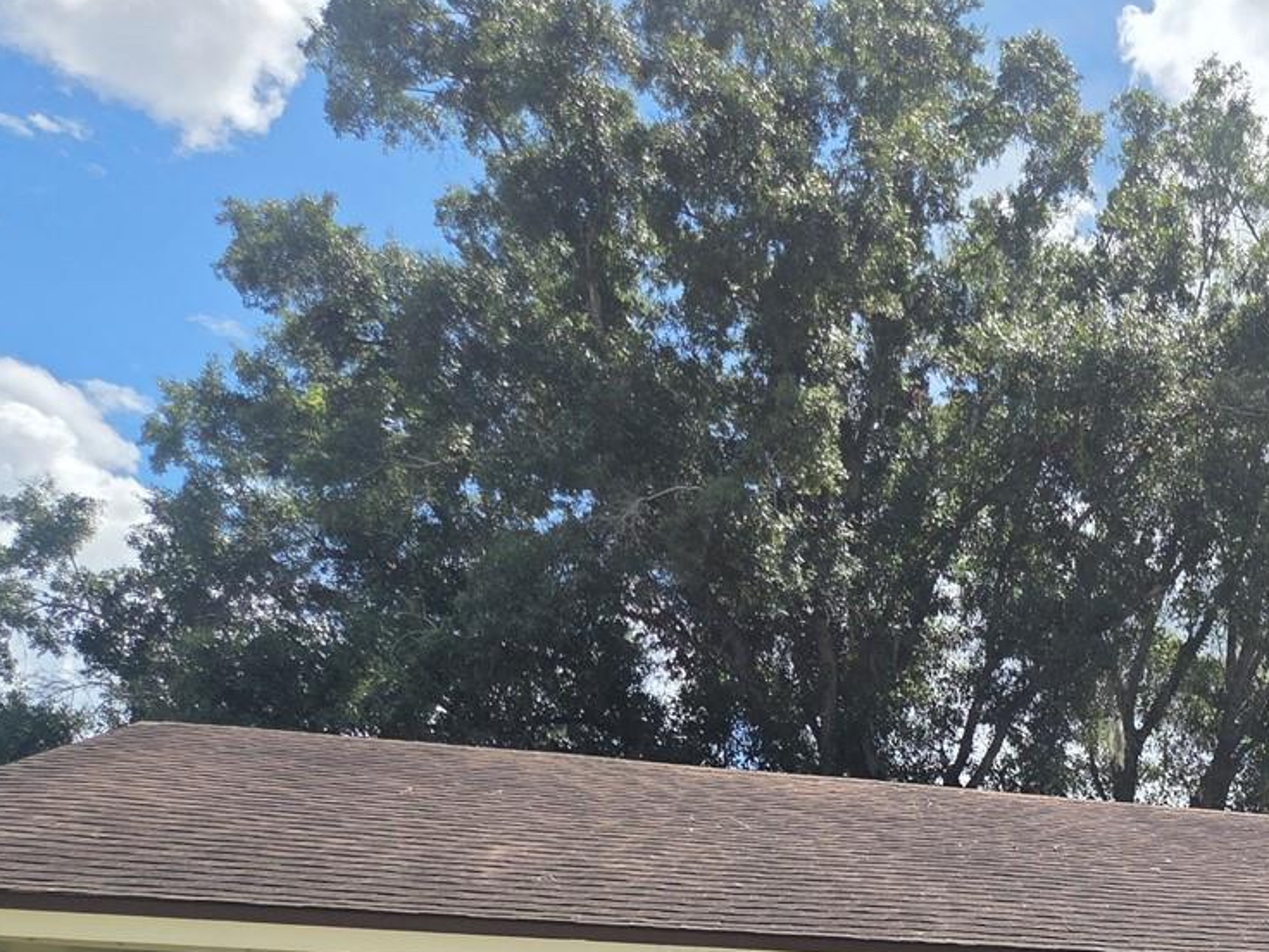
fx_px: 1833
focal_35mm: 50
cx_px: 1343
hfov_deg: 33.9
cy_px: 971
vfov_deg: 27.3
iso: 80
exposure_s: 1/3809
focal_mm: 5.4
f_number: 1.8
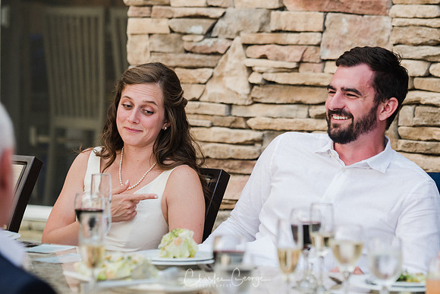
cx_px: 220
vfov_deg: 7.0
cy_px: 147
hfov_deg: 10.5
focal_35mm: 195
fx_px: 2384
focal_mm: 130
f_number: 3.2
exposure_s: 1/125
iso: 400
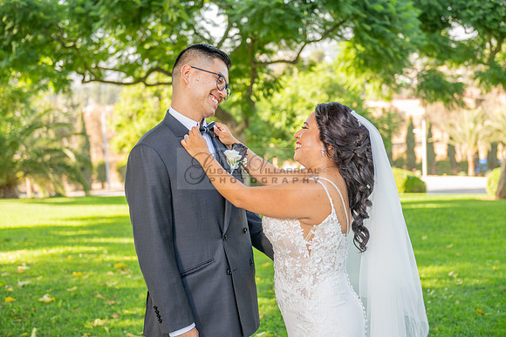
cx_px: 253
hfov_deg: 38.2
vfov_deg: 26.0
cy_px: 168
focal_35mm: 52
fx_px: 731
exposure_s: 1/200
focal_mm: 52
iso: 200
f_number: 3.5
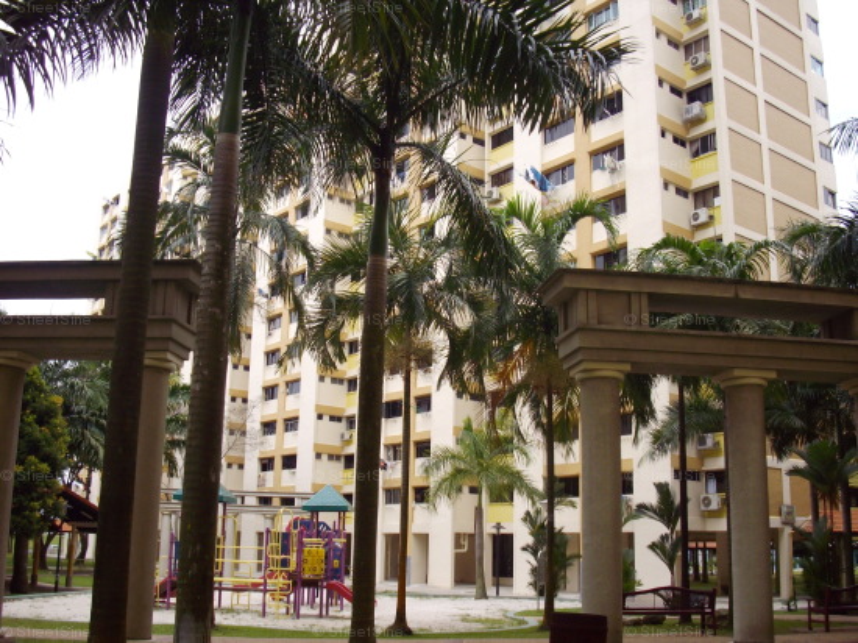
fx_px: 917
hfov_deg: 50.2
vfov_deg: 38.6
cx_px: 429
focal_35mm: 37
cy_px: 322
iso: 80
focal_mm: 6.2
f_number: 5.6
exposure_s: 1/160
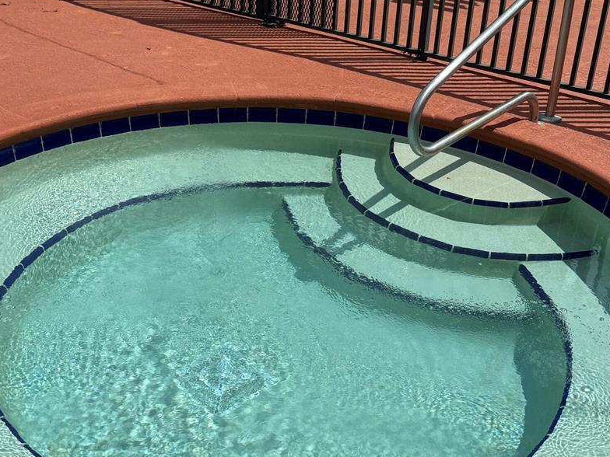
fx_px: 863
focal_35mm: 49
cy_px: 246
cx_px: 301
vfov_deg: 29.7
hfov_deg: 38.9
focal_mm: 6.76
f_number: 1.78
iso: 80
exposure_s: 1/9091
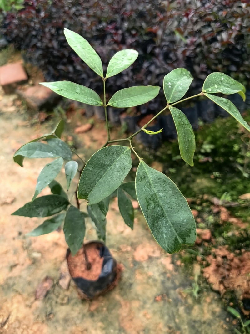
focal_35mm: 27
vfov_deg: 65.3
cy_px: 167
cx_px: 125
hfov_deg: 51.3
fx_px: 260
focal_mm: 5.75
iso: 64
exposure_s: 1/120
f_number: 2
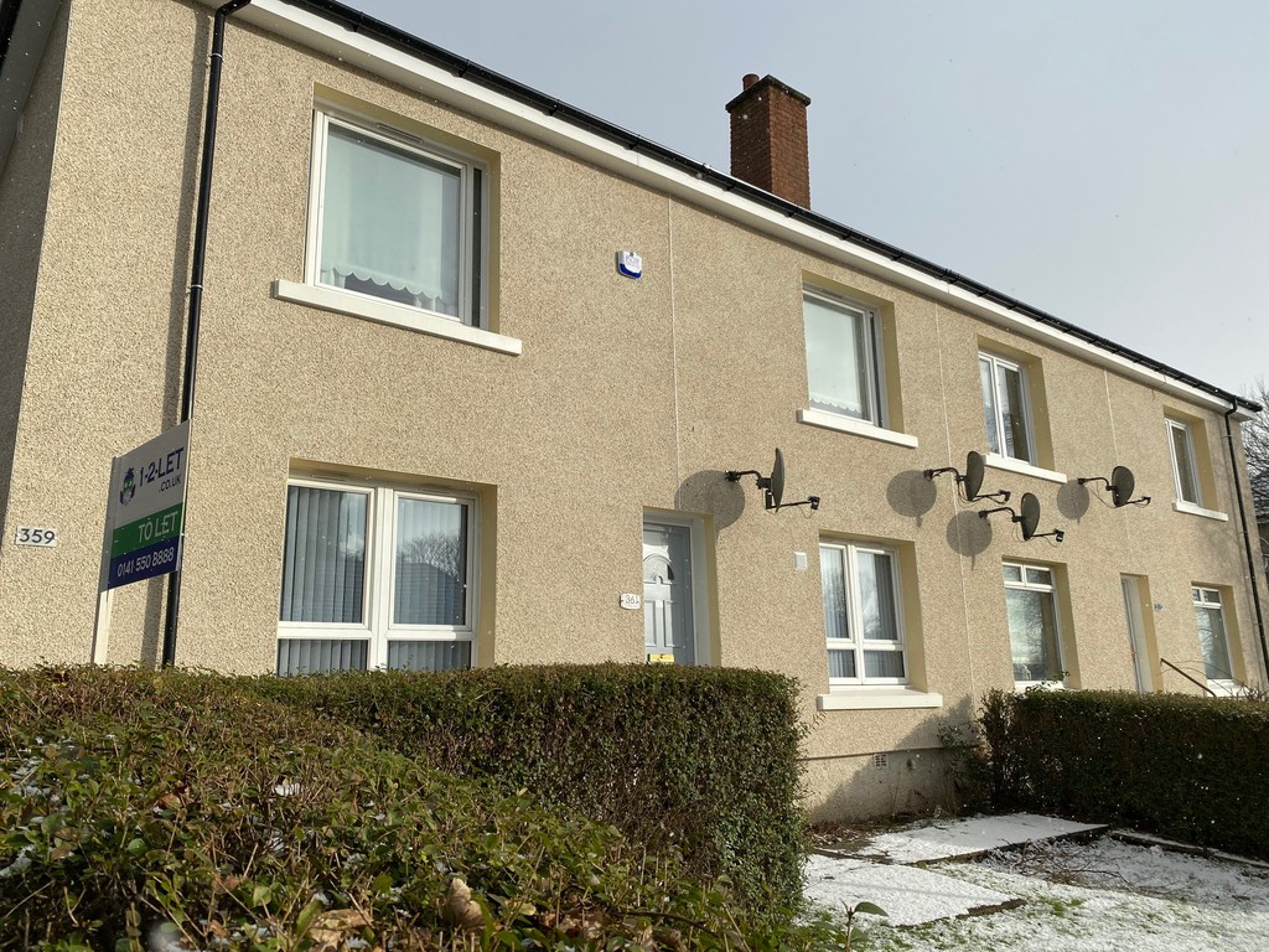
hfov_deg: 67.3
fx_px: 953
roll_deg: +1.8
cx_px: 634
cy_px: 476
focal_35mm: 26
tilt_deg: +12.6
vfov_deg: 53.1
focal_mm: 4.25
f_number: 1.8
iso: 32
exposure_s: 1/2315
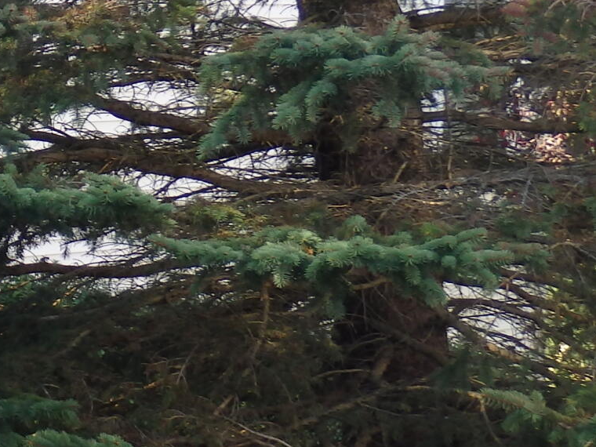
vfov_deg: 10.2
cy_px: 141
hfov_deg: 12.7
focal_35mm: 146
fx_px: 2514
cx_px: -339
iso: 100
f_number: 3.6
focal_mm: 6.6
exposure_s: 1/125
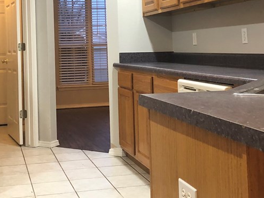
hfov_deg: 32.9
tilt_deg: +3.7
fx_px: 443
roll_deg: +1.7
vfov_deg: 24.7
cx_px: 89
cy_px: 31
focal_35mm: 58
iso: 80
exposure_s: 1/15
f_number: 1.8
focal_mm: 4
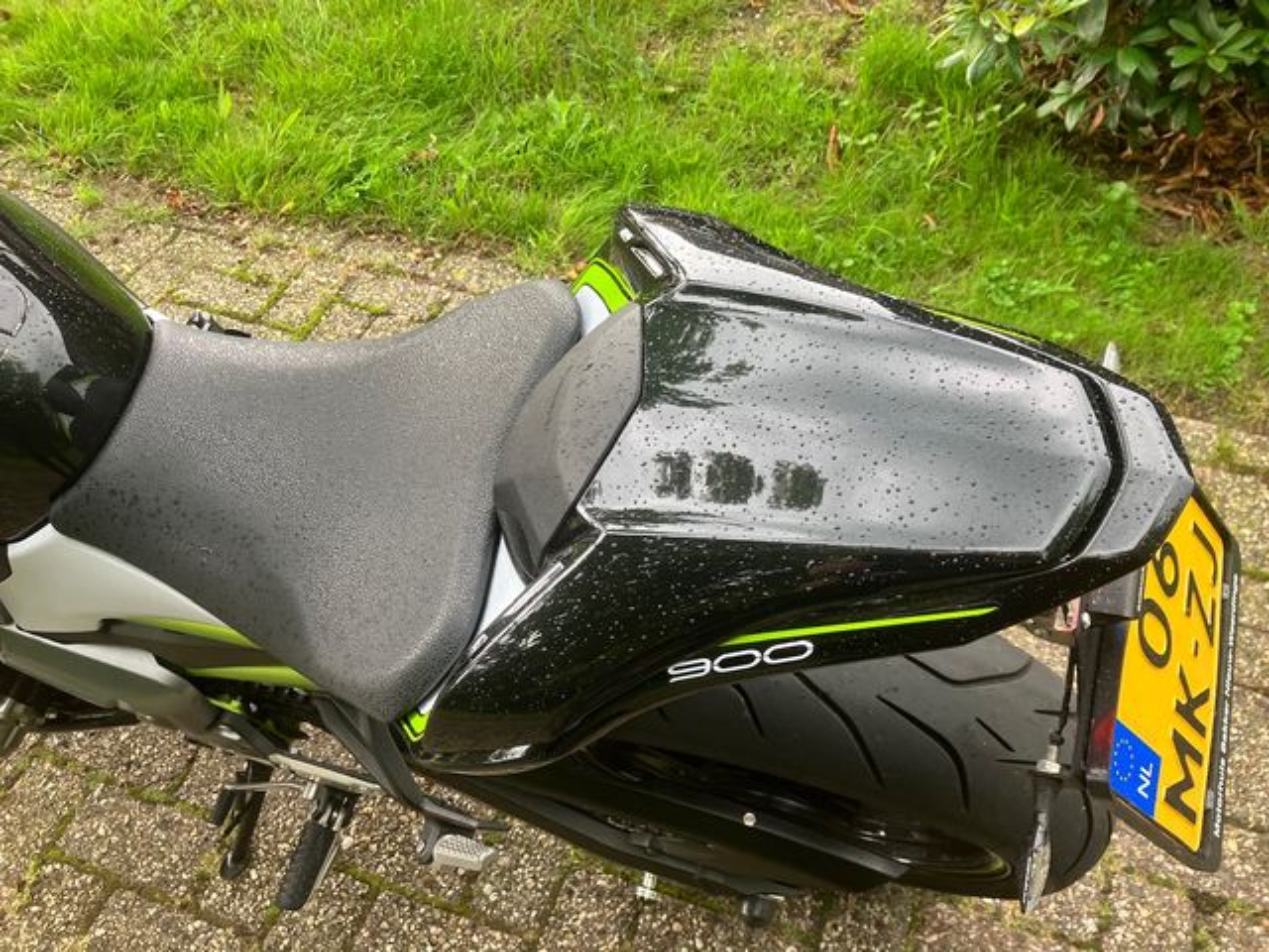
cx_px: 634
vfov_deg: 49.7
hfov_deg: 63.4
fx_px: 1026
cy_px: 476
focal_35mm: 28
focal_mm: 3.99
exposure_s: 1/108
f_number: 1.8
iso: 80
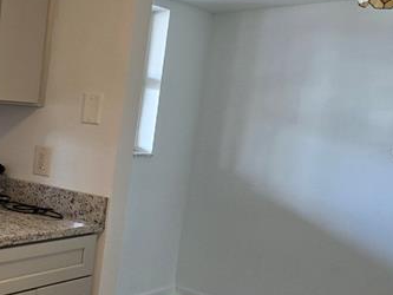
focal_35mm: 40
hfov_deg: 32.3
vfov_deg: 36.0
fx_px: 454
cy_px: 155
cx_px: -142
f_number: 1.9
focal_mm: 2.2
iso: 80
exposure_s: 1/120
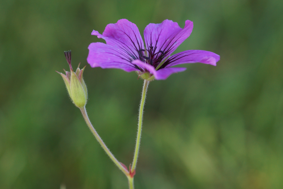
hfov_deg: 13.7
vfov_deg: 9.1
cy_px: 94
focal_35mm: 150
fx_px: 1179
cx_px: 142
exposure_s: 1/160
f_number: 4.5
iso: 400
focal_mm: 100
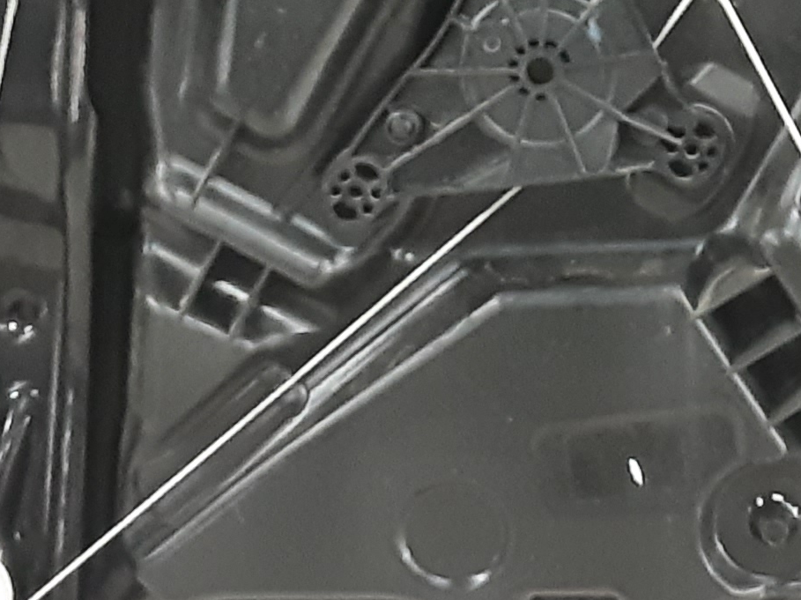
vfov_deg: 14.8
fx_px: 2244
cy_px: -107
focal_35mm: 97
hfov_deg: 19.9
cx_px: 682
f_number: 1.9
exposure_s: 1/25
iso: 400
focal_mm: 2.91
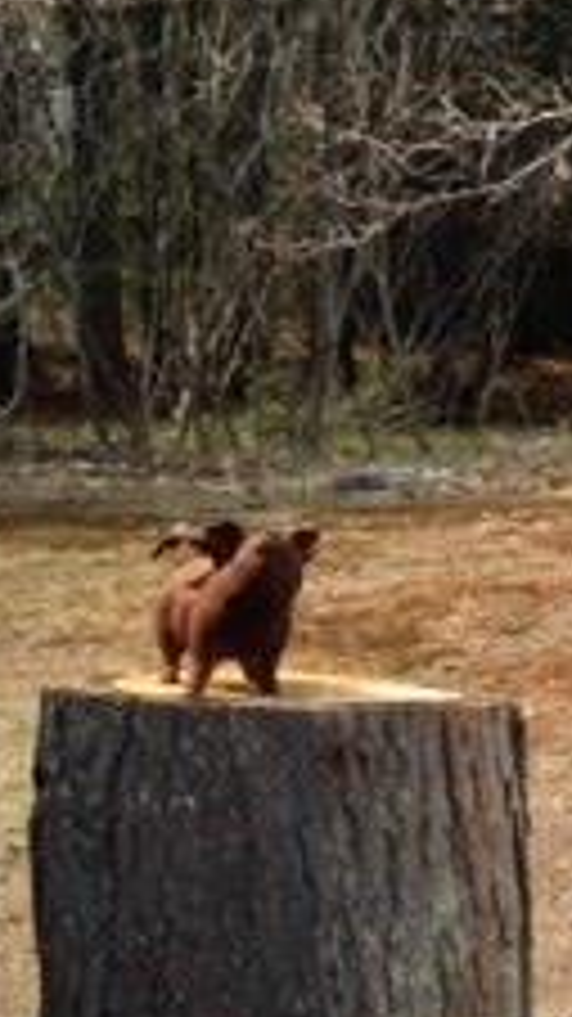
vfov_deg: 20.9
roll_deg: -1.1
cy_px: 360
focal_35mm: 102
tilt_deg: -1.8
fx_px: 2752
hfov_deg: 10.4
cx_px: 1347
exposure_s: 1/542
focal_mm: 4.12
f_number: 2.4
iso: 50
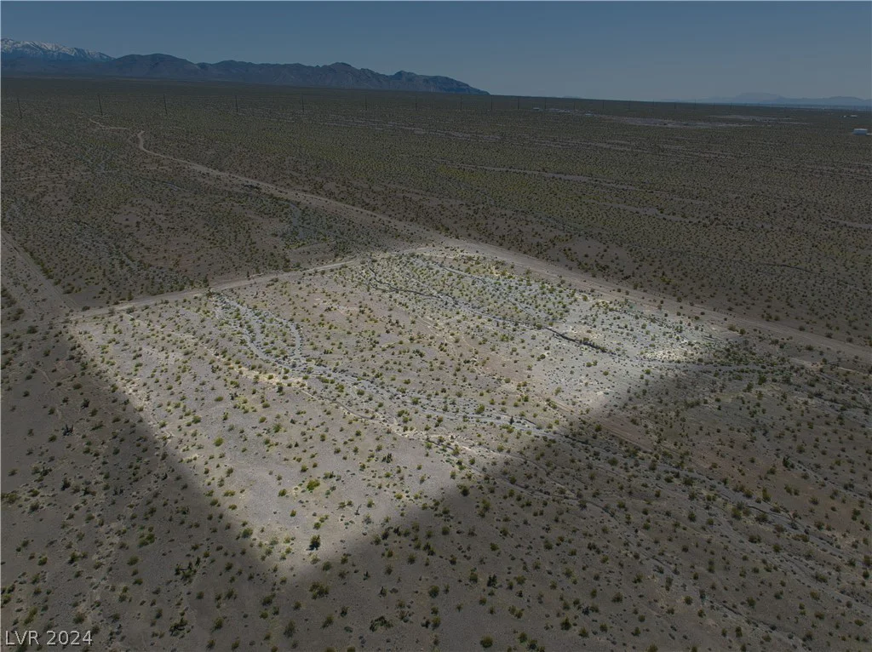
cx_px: 436
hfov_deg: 71.6
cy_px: 326
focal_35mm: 24
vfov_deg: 56.7
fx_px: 604
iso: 100
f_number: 2.8
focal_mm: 12.29
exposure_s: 1/500
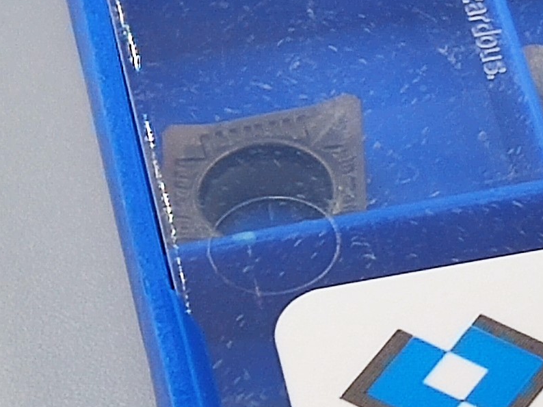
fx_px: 4030
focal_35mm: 257
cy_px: -39
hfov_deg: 7.7
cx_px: 577
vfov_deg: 5.8
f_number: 1.75
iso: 112
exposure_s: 1/120
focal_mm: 4.75
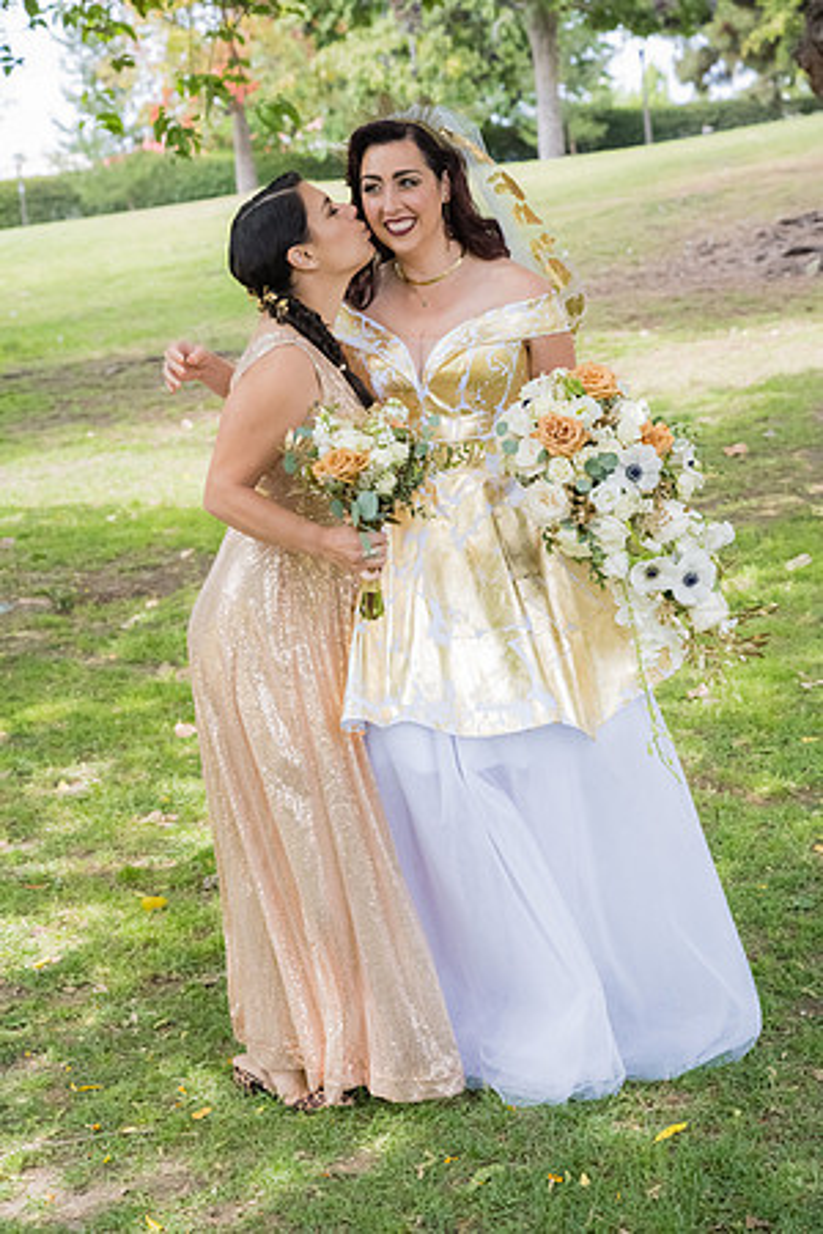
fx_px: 2400
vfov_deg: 28.8
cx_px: 412
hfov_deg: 19.5
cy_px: 617
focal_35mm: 70
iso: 1250
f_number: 5.6
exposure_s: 1/800
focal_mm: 70
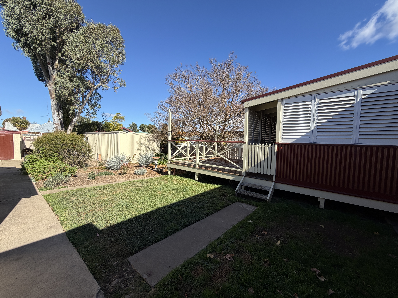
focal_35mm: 14
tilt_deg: -2.8
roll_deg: -1.4
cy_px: 149
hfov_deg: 102.1
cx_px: 199
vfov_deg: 85.7
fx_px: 161
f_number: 2.2
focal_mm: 2.22
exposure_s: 1/770
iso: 32
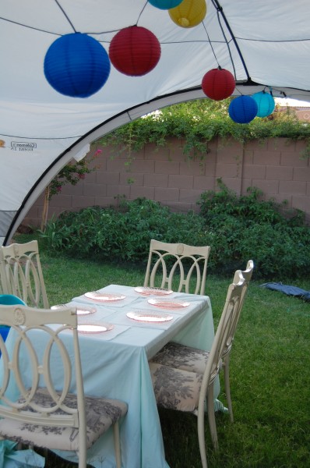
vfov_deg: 38.9
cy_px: 234
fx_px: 661
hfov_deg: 26.4
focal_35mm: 51
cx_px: 155
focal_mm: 34
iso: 200
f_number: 4.5
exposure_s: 1/60
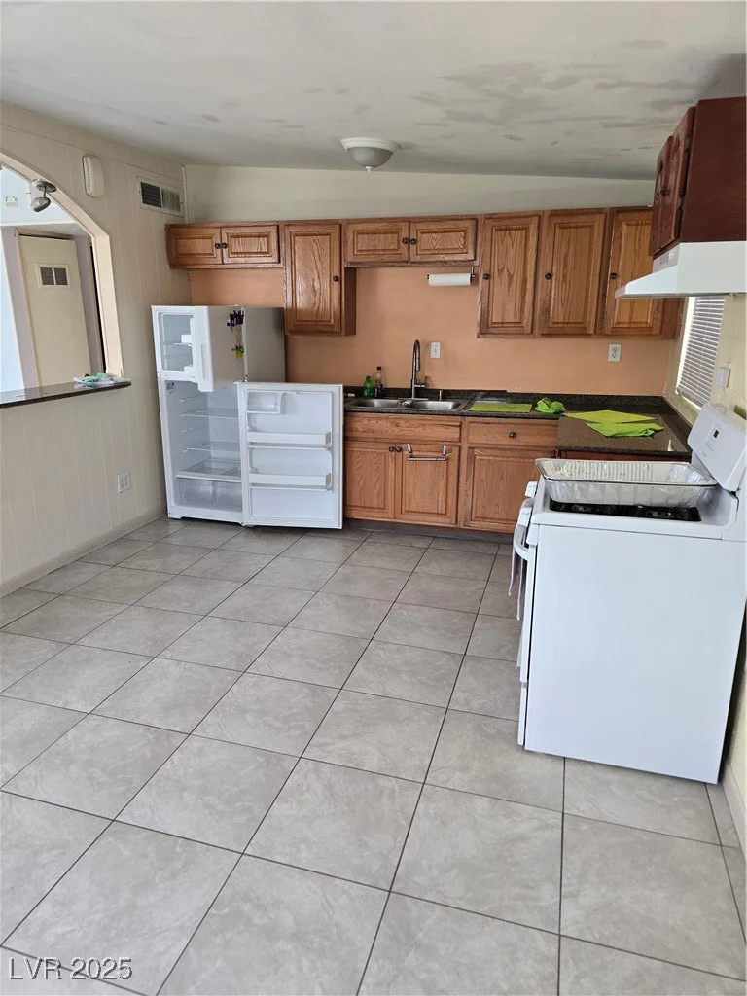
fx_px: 662
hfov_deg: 58.9
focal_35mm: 23
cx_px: 374
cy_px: 498
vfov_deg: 73.9
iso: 250
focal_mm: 6.3
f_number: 1.7
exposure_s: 1/120
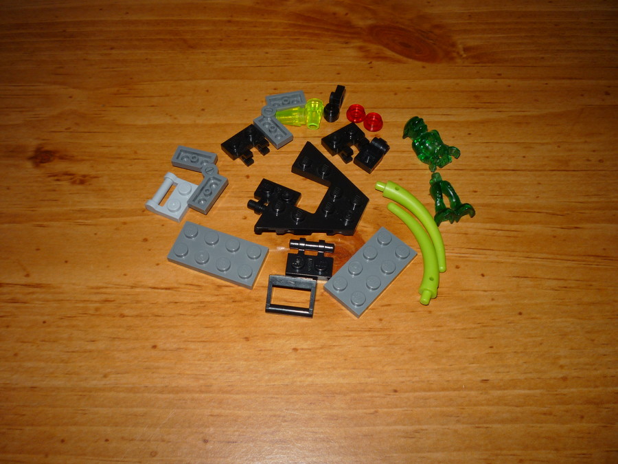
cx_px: 309
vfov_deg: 44.2
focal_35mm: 32
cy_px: 232
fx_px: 571
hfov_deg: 56.8
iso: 100
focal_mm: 5.2
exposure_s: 1/30
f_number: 4
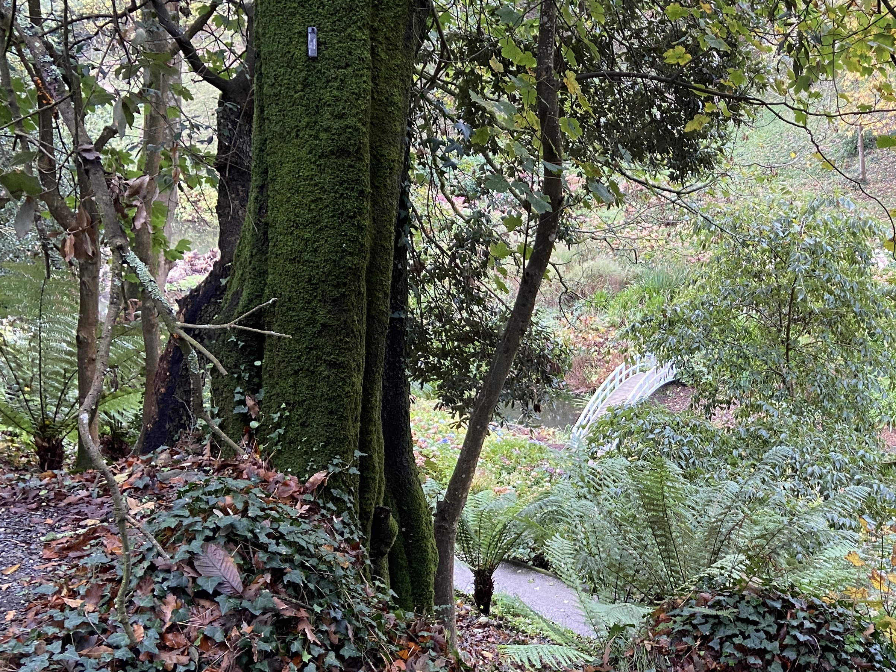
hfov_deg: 41.7
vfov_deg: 32.8
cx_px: 671
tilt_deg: -19.0
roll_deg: -2.3
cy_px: 405
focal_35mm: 44
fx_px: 1139
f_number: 1.8
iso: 125
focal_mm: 4.25
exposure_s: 1/84
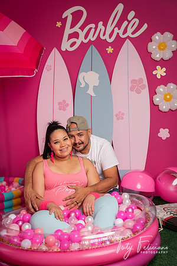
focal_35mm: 39
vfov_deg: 49.6
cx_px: 88
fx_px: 288
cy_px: 133
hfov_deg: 34.2
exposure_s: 1/50
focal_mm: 39
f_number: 3.2
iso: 50
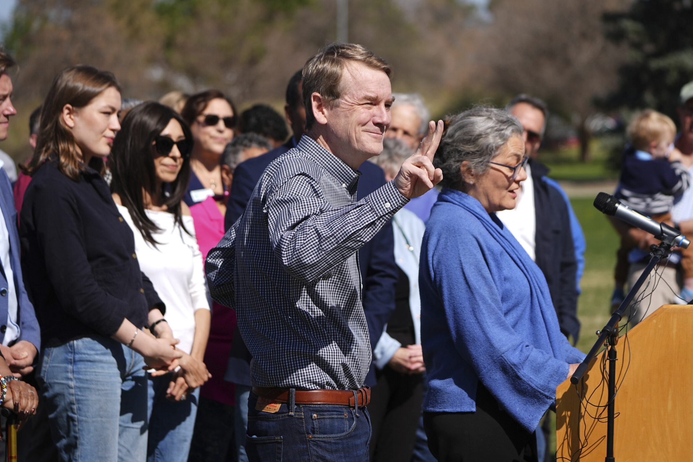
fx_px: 3157
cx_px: 357
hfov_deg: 12.5
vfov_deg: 8.4
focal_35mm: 164
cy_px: 232
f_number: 5
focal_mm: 150
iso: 200
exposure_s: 1/1600
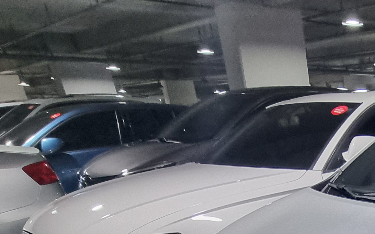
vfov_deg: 21.6
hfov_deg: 38.4
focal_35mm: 43
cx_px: 411
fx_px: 440
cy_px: 401
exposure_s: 1/60
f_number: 2.2
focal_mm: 2.2
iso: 320
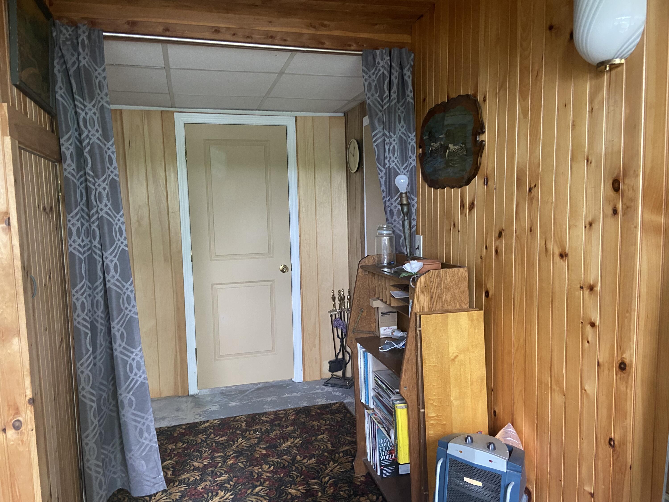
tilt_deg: -5.6
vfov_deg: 53.1
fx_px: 502
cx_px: 334
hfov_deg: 67.3
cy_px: 251
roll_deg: +1.8
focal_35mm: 26
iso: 320
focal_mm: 4.25
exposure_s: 1/60
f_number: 1.8
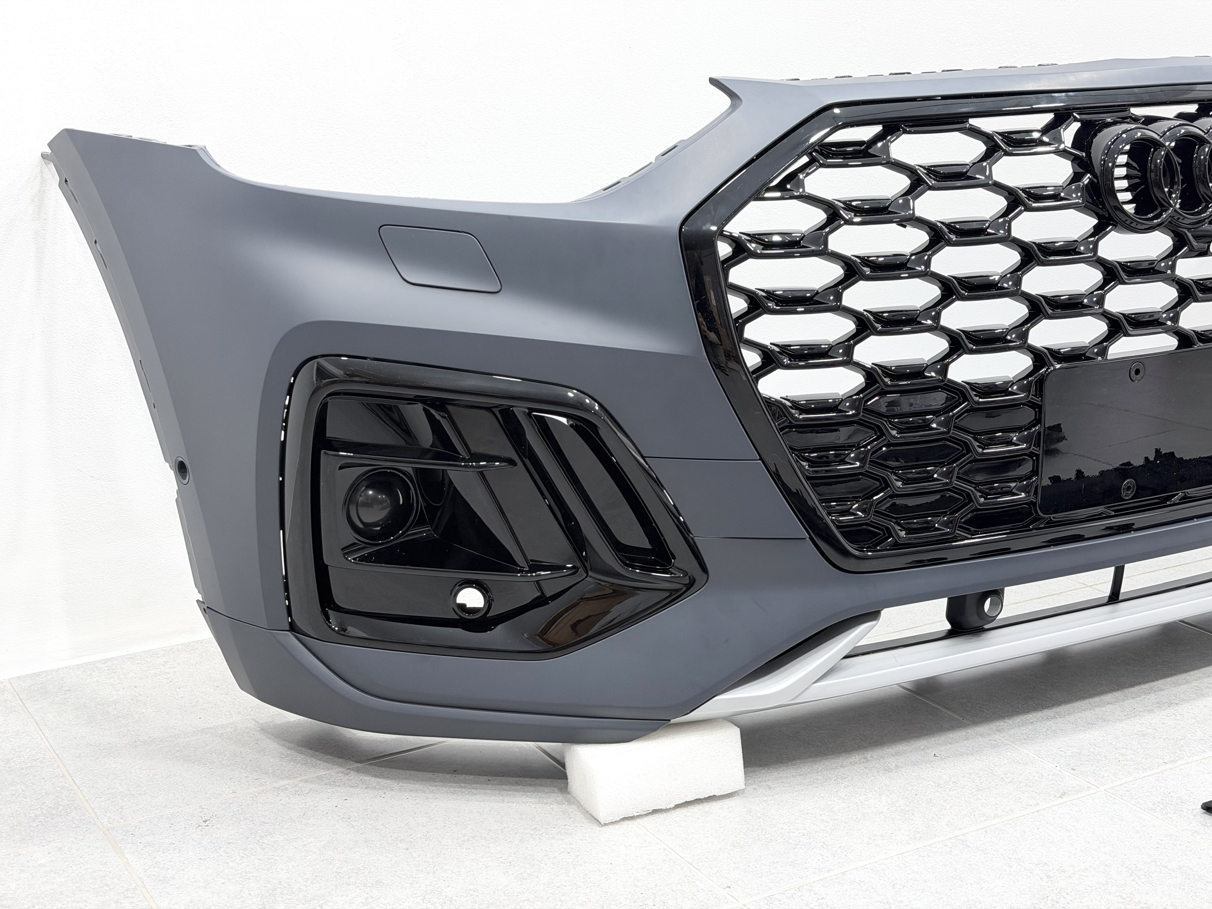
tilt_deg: -15.3
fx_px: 1681
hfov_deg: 39.7
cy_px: 454
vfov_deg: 30.3
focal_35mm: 48
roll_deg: +0.8
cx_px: 606
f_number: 1.78
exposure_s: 1/100
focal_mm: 6.76
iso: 64
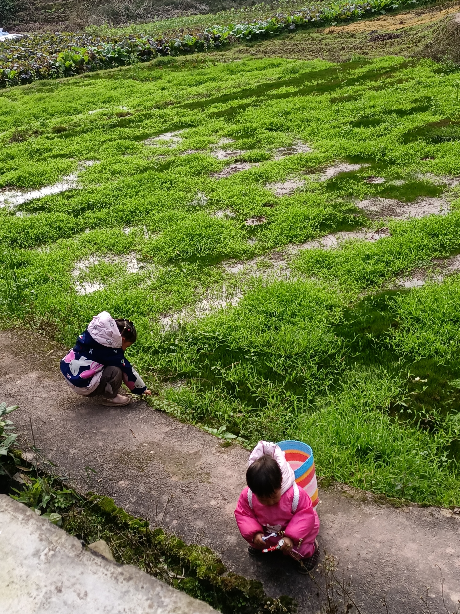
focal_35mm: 42
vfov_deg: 44.8
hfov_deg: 34.3
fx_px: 744
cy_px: 307
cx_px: 230
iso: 100
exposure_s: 1/450
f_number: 1.8
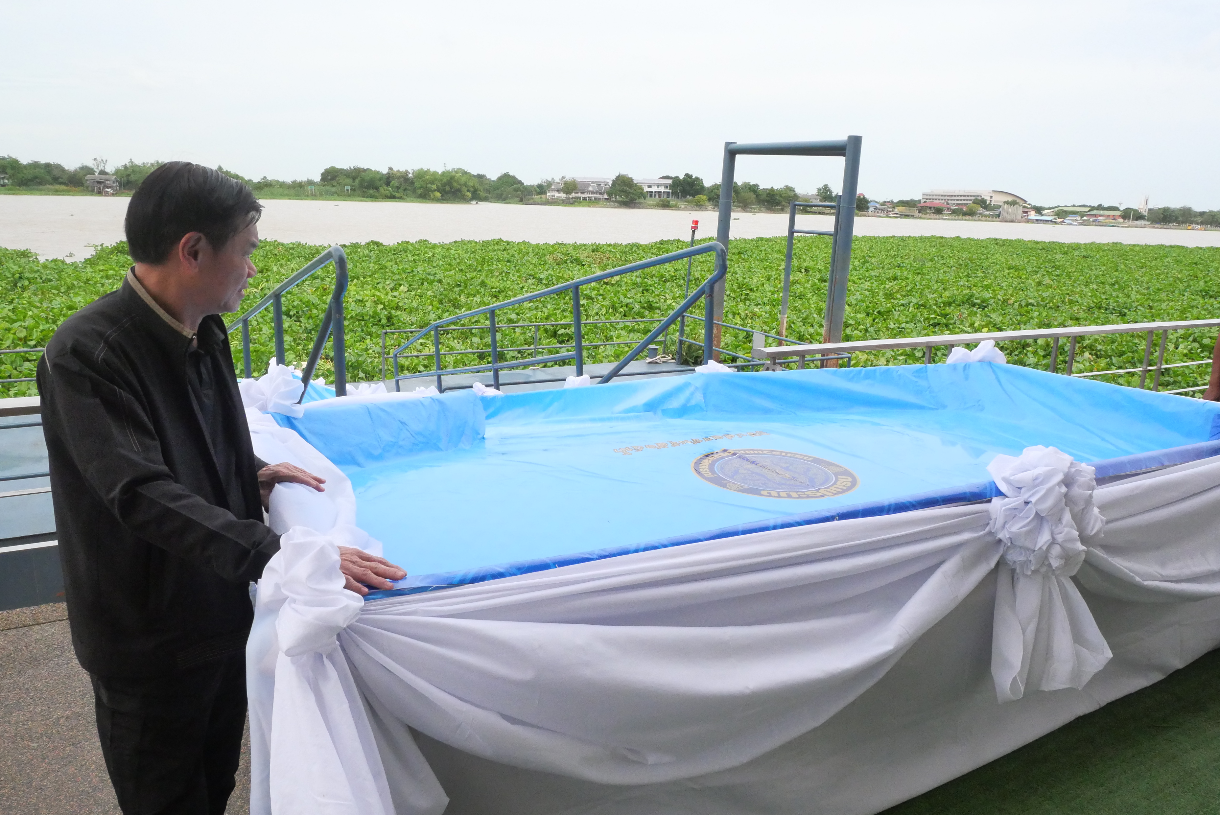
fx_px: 814
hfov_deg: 73.7
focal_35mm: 24
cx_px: 610
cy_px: 408
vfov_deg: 53.2
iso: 3200
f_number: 9
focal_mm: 12
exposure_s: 1/3200
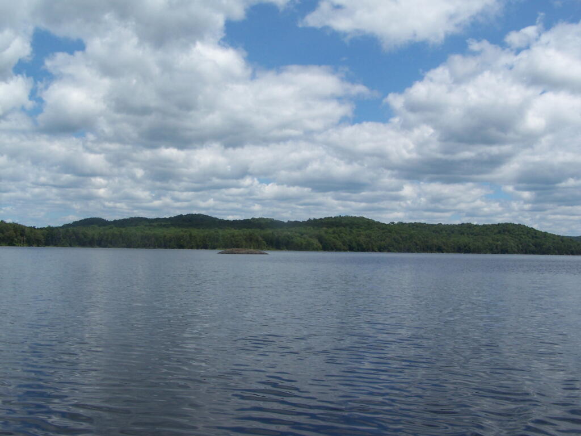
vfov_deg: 37.7
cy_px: 218
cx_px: 290
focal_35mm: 38
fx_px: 638
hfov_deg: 49.0
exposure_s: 1/640
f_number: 5.6
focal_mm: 6.3
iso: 80
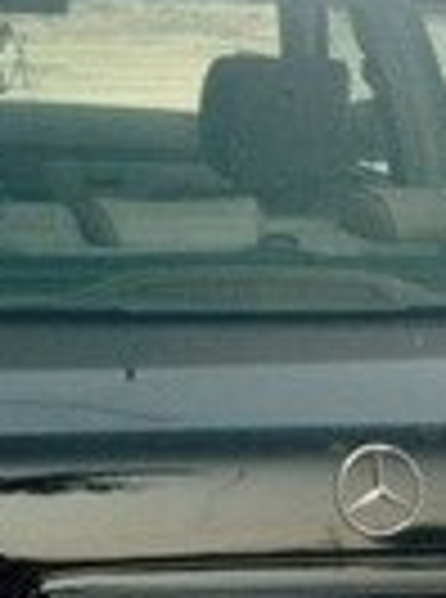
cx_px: 230
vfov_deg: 14.3
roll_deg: -1.7
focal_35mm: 131
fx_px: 2261
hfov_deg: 11.3
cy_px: 850
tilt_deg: -26.4
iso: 50
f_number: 2.4
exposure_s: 1/563
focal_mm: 4.28
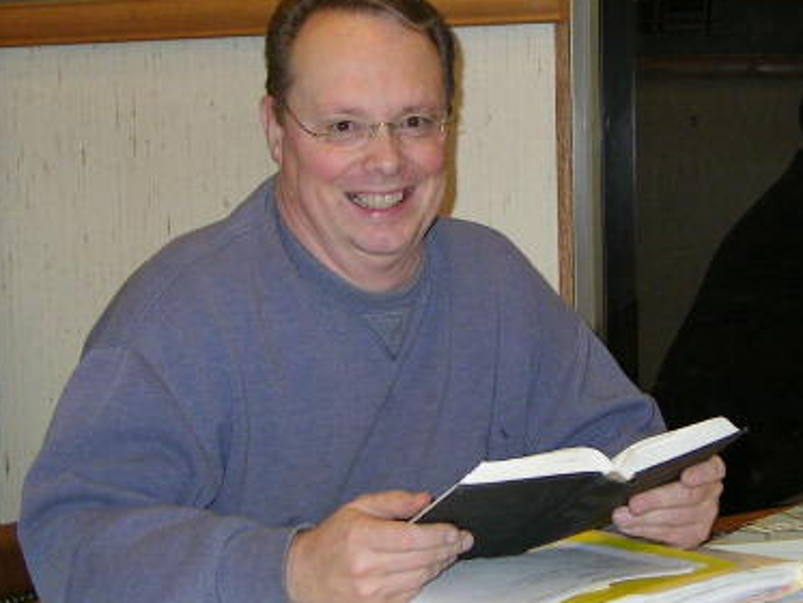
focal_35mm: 84
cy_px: 347
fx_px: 1949
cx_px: 540
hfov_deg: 23.2
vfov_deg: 17.6
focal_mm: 7.7
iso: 100
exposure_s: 1/41.3
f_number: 3.4
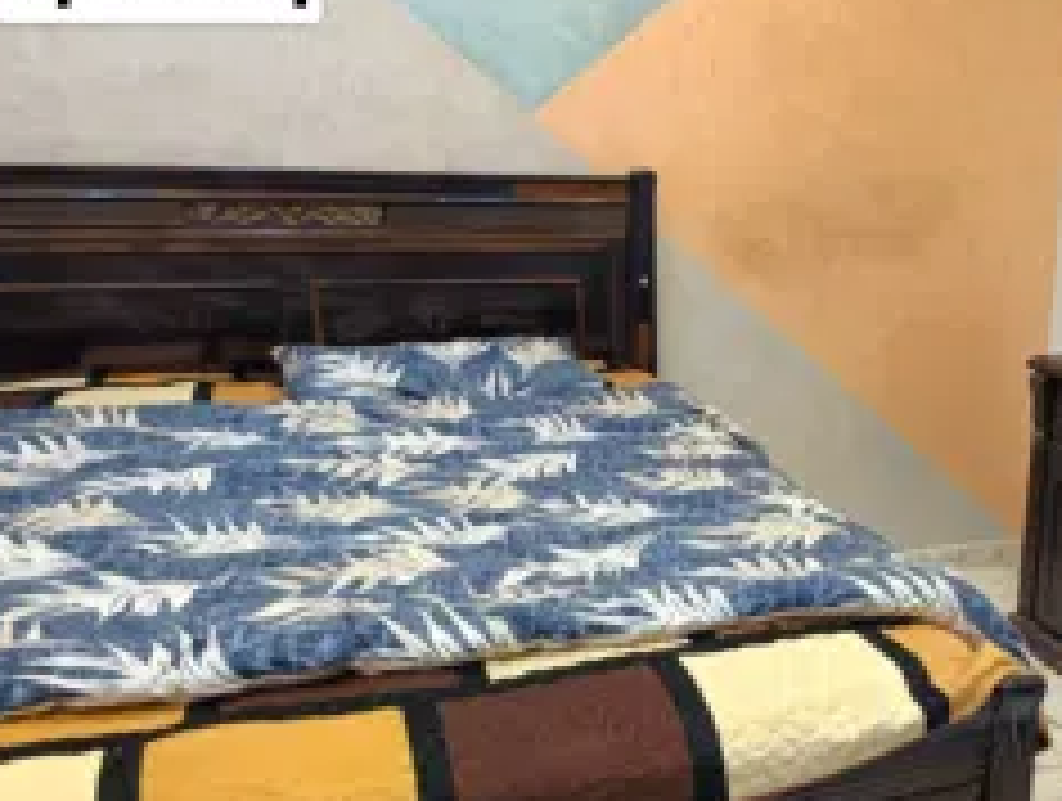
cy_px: 520
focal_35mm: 39
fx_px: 1199
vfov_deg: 36.6
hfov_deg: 44.9
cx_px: 878
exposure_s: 1/50
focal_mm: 6.06
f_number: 1.69
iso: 800
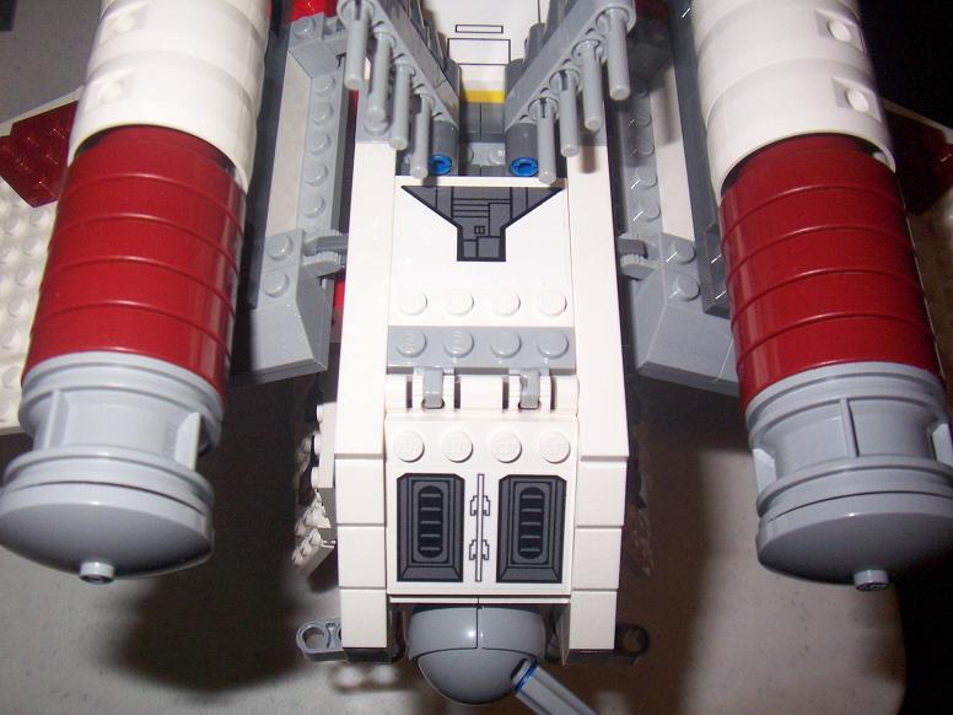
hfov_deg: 47.9
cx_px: 476
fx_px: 1074
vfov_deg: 36.8
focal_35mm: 39
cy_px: 358
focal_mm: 6.4
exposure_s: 1/60
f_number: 3.9
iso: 125
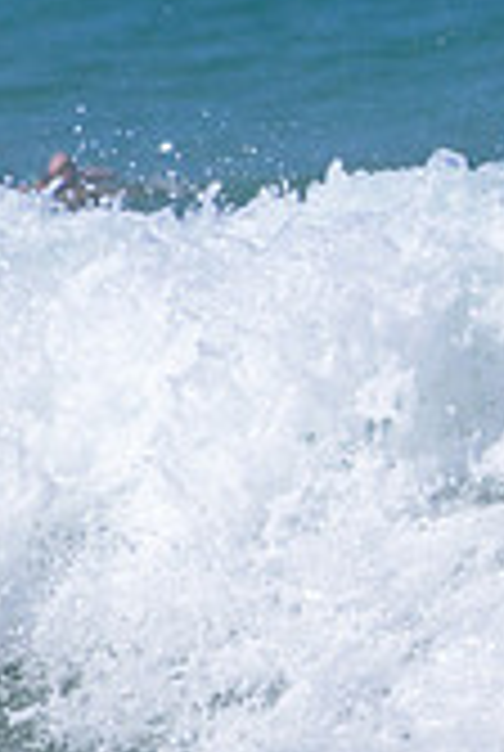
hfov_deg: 0.8
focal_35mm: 1733
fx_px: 36240
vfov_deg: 1.2
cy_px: 511
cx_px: 1138
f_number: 11
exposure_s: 1/2000
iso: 560
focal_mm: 500
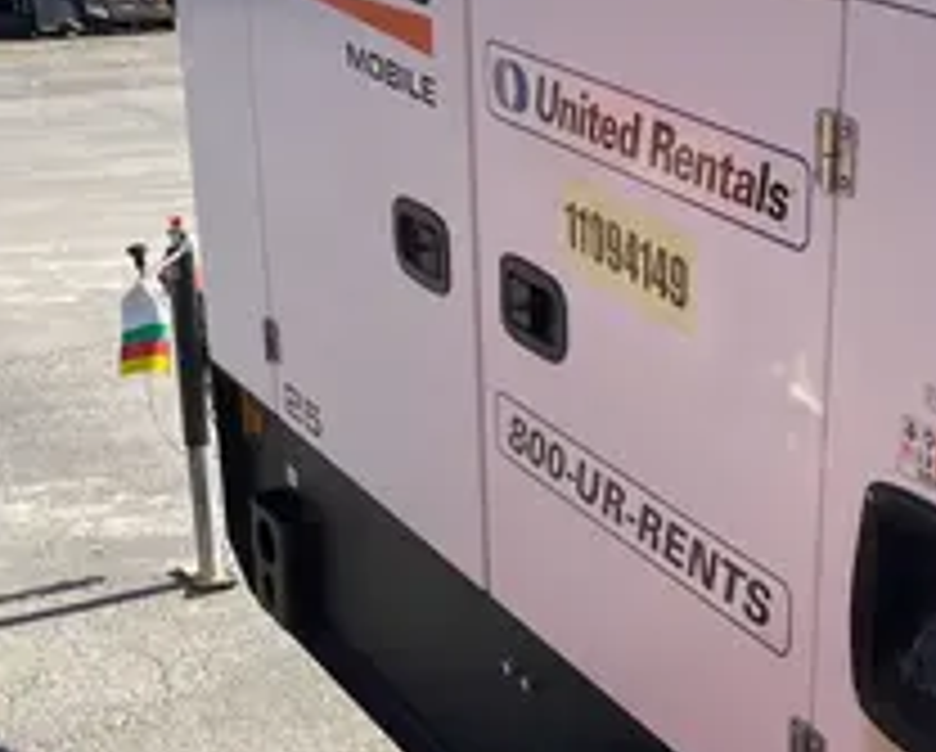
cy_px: 462
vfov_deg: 22.8
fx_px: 1859
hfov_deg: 27.6
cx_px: 783
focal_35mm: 67
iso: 50
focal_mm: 5.1
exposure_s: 1/3049
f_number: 1.6
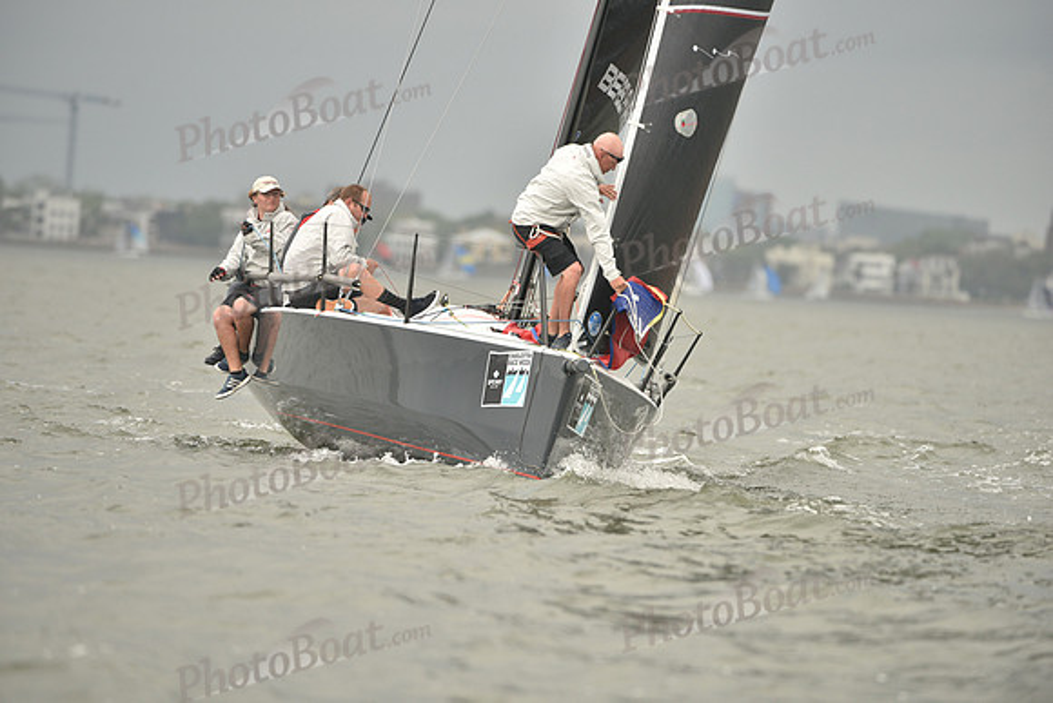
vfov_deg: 3.4
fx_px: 11702
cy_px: 352
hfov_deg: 5.2
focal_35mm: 400
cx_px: 526
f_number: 5
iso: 400
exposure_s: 1/800
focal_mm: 400
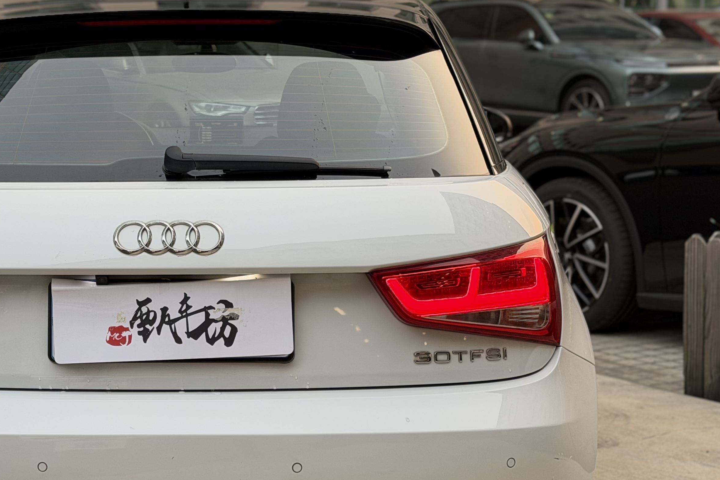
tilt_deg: -9.7
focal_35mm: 85
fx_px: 1700
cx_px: 176
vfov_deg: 16.0
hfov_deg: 23.7
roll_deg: +0.7
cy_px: 325
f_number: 1.78
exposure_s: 1/150
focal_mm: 6.76
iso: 64
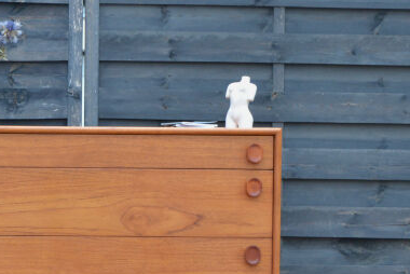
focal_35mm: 124
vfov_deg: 11.0
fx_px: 1415
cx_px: 76
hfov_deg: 16.4
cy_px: 255
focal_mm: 35
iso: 560
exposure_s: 1/60
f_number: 4.5
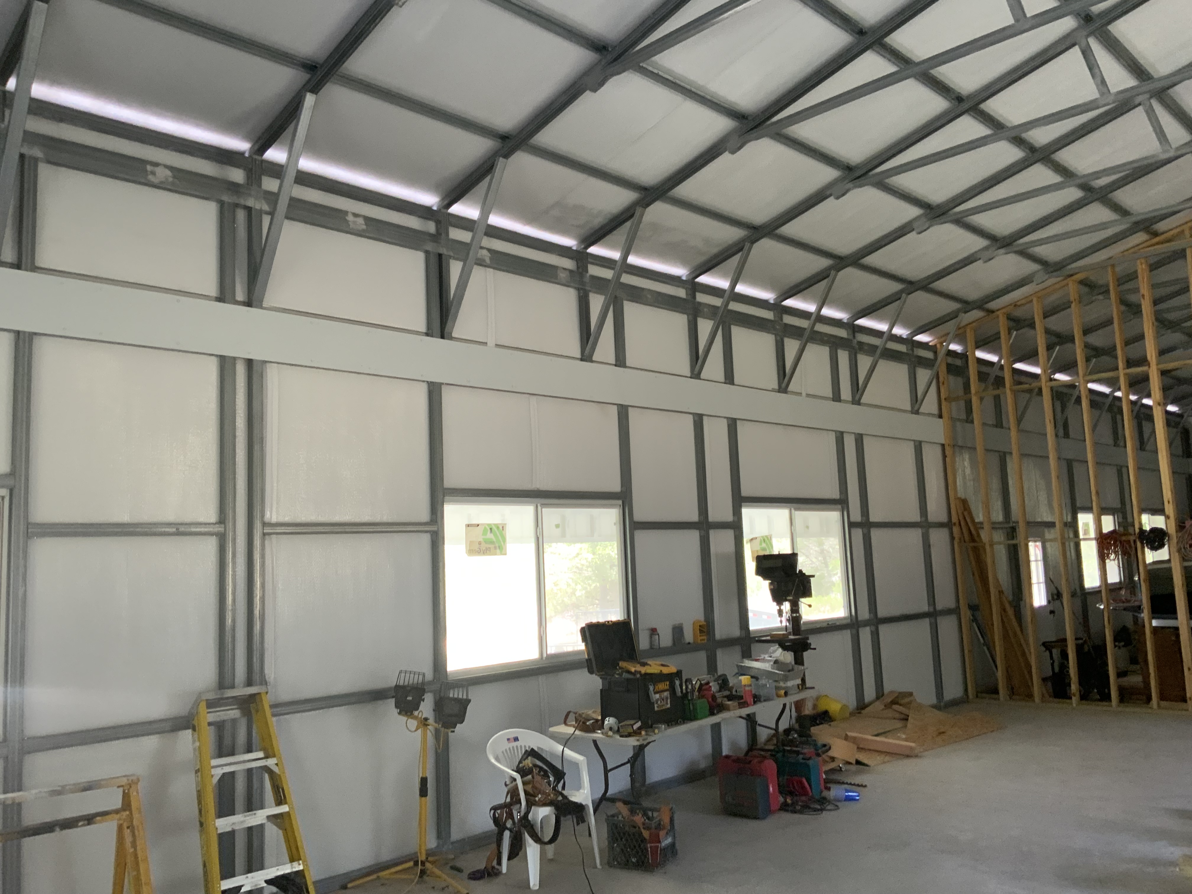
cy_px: 447
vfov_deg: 48.2
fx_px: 999
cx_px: 596
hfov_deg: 61.7
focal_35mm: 29
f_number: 1.8
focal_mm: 3
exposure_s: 1/60
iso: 160
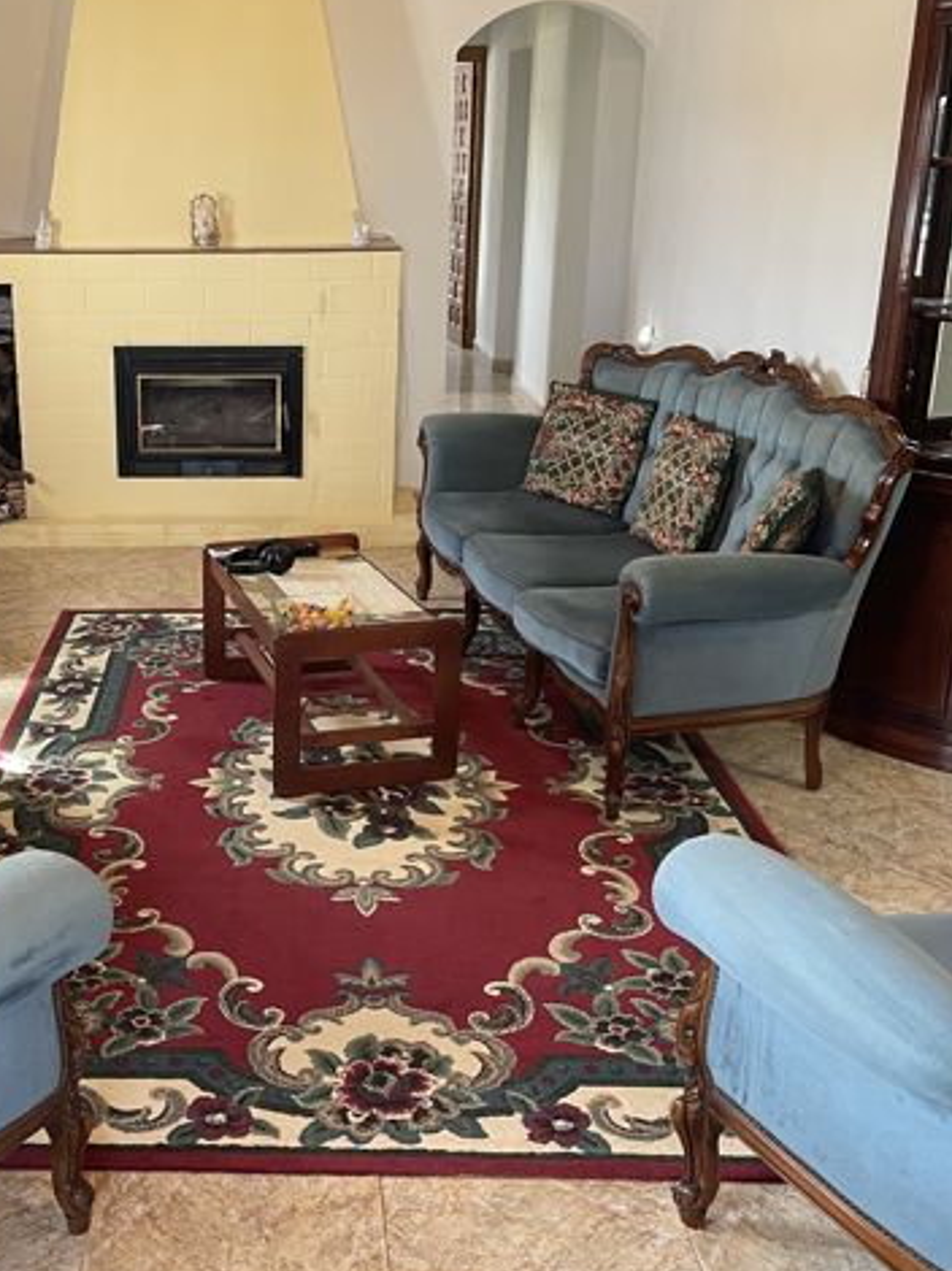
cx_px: 223
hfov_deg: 35.8
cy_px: 590
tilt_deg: -17.0
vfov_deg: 47.8
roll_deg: +1.1
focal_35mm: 39
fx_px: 1431
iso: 100
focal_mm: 4.2
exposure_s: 1/50
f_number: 1.6
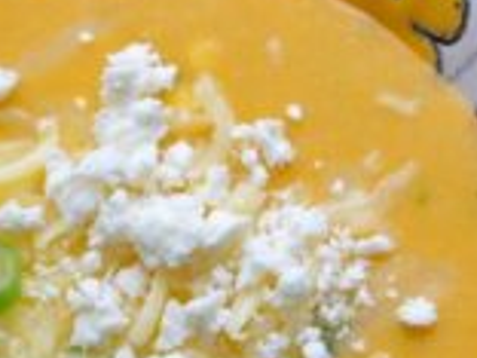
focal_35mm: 238
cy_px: 493
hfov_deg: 8.3
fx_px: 3280
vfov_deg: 6.2
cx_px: -3
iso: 500
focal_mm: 29
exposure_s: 1/60
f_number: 3.7
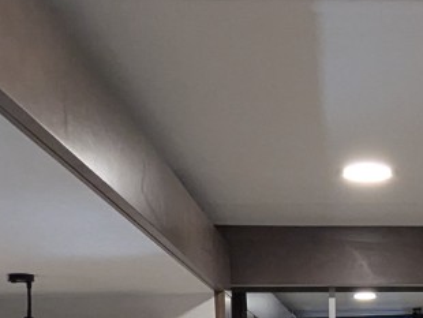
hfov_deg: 26.2
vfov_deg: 17.7
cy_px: 513
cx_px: 373
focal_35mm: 72
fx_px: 881
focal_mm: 2.35
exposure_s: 1/161
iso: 550
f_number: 2.2
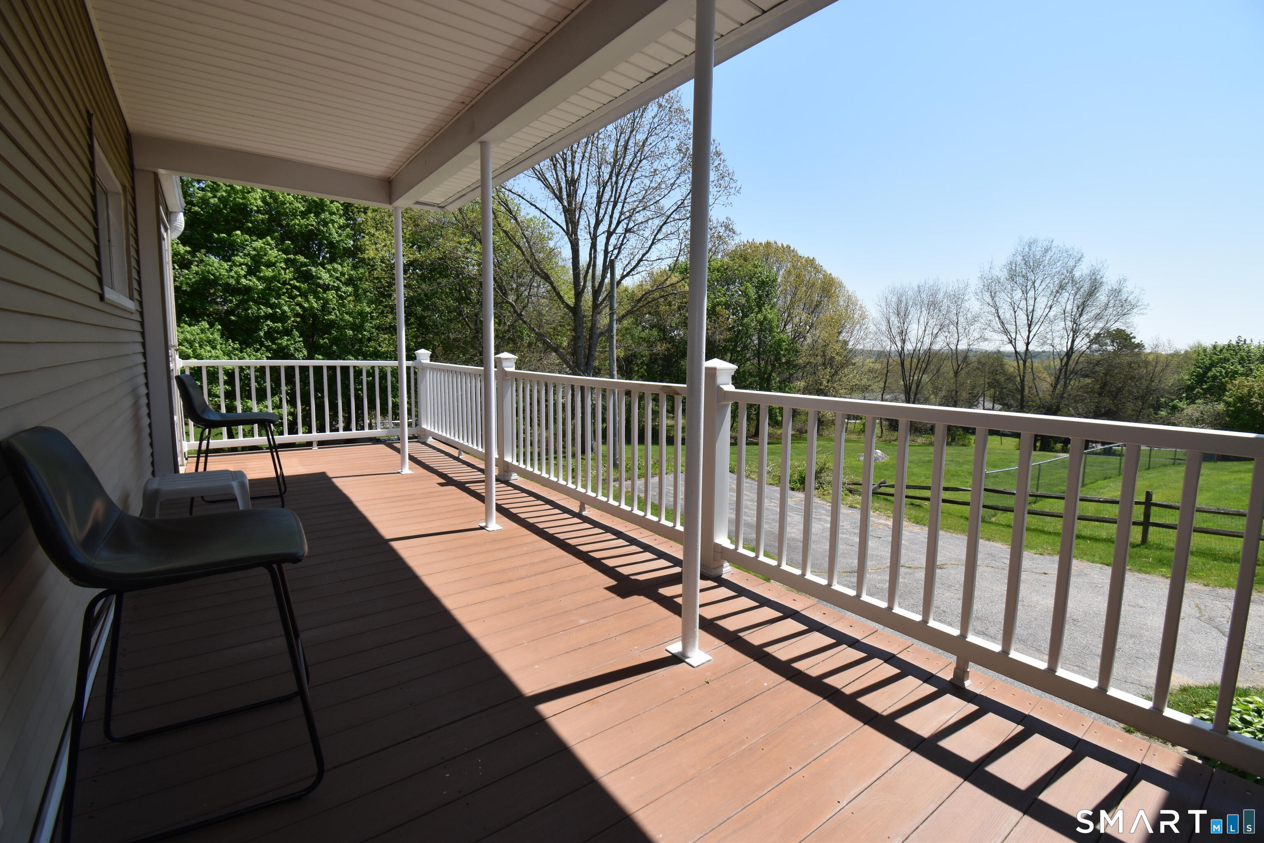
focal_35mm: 15
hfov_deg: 100.4
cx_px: 632
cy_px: 422
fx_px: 527
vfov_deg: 77.3
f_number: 7.1
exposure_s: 1/200
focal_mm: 10
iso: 100
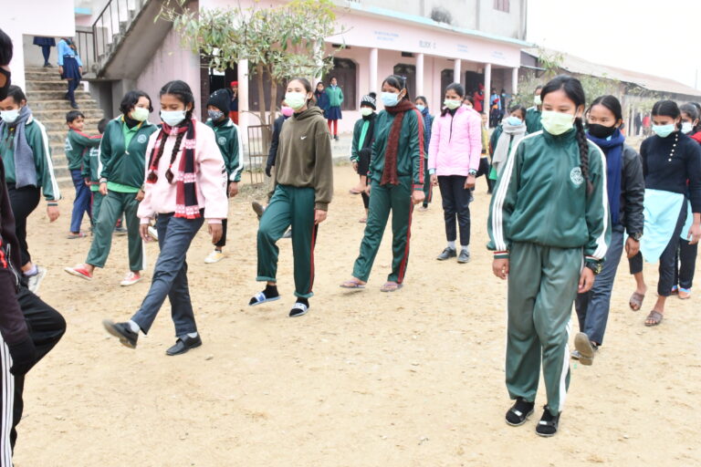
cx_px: 350
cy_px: 234
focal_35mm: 36
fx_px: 701
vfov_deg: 36.9
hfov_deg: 53.1
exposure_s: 1/125
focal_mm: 18
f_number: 3.5
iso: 1400
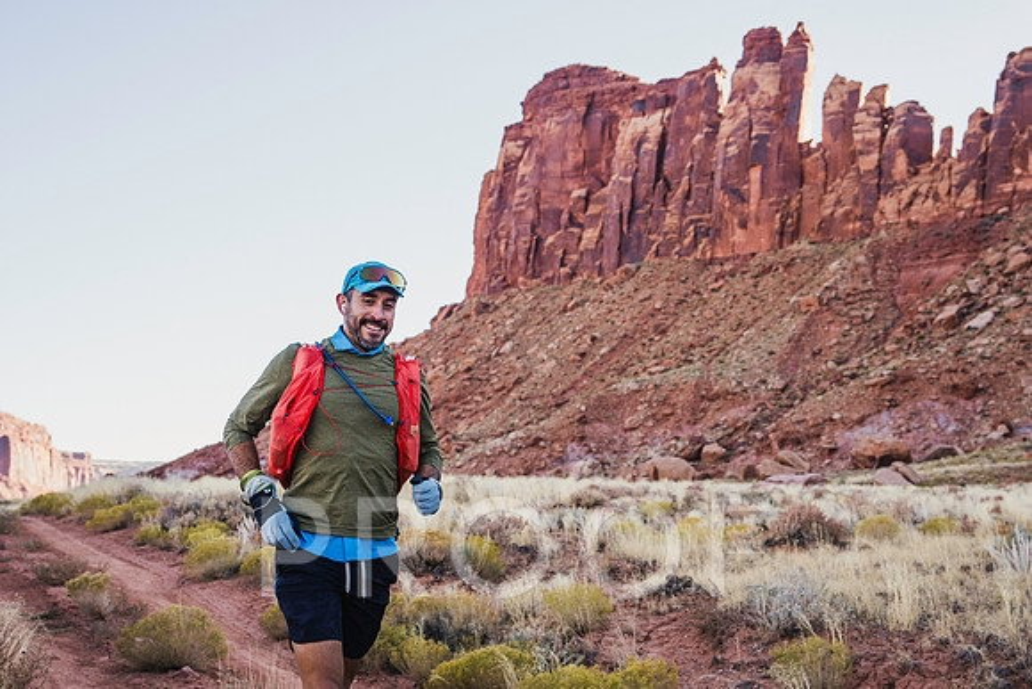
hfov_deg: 44.0
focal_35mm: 45
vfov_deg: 30.1
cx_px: 494
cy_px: 382
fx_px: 1278
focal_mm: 40
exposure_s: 1/500
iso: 400
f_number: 4.5
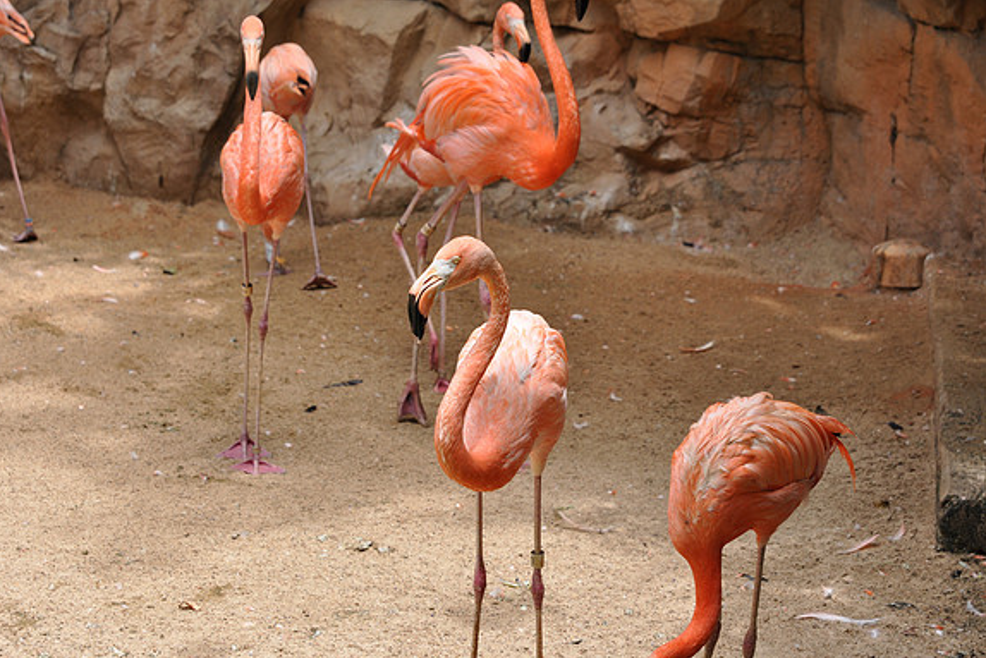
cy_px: 329
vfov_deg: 12.9
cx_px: 490
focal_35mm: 106
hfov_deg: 19.3
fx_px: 2904
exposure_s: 1/500
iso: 220
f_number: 5.6
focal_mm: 70
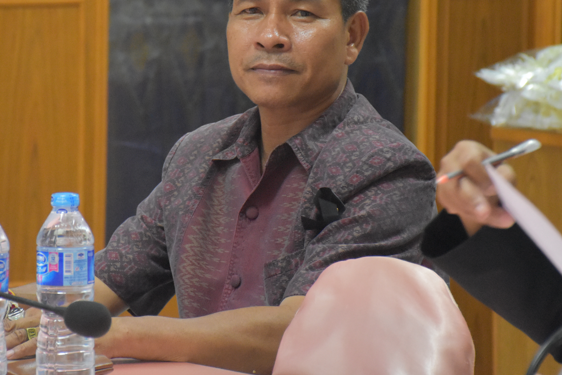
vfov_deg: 5.4
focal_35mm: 255
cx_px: 184
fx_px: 3981
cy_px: 109
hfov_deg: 8.1
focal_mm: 100
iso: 4000
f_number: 5.6
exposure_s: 1/125
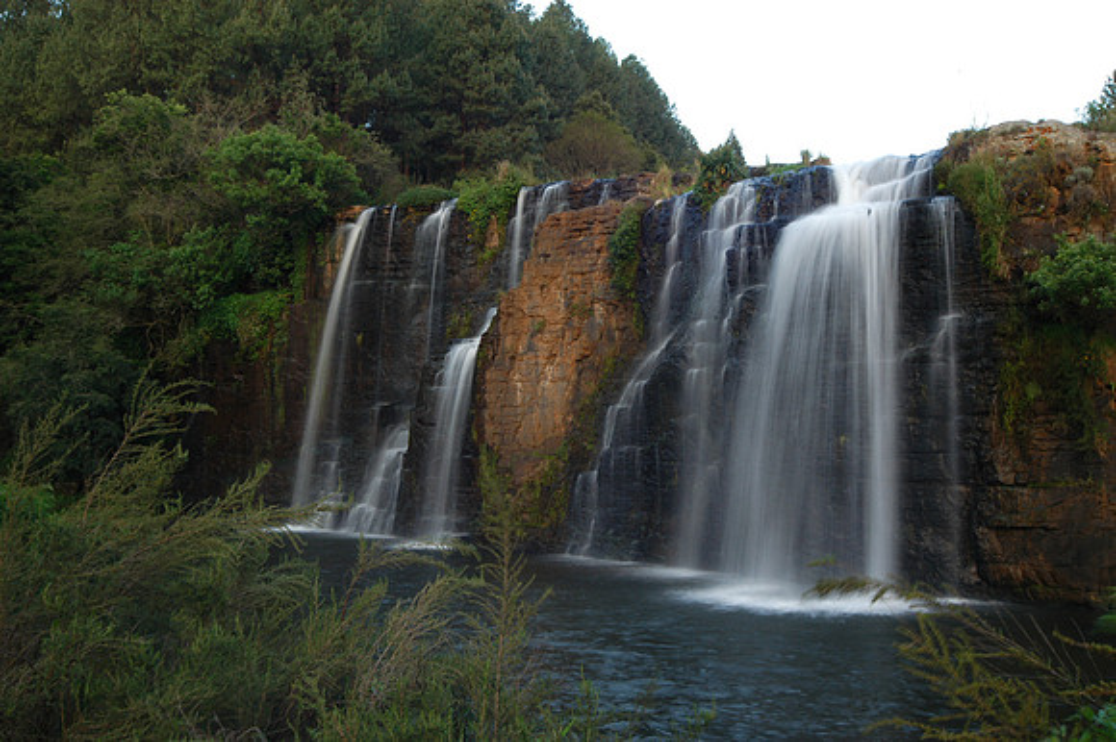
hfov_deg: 53.2
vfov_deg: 36.8
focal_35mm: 36
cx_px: 558
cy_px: 371
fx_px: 1115
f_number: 16
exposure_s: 1/2.5
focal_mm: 24
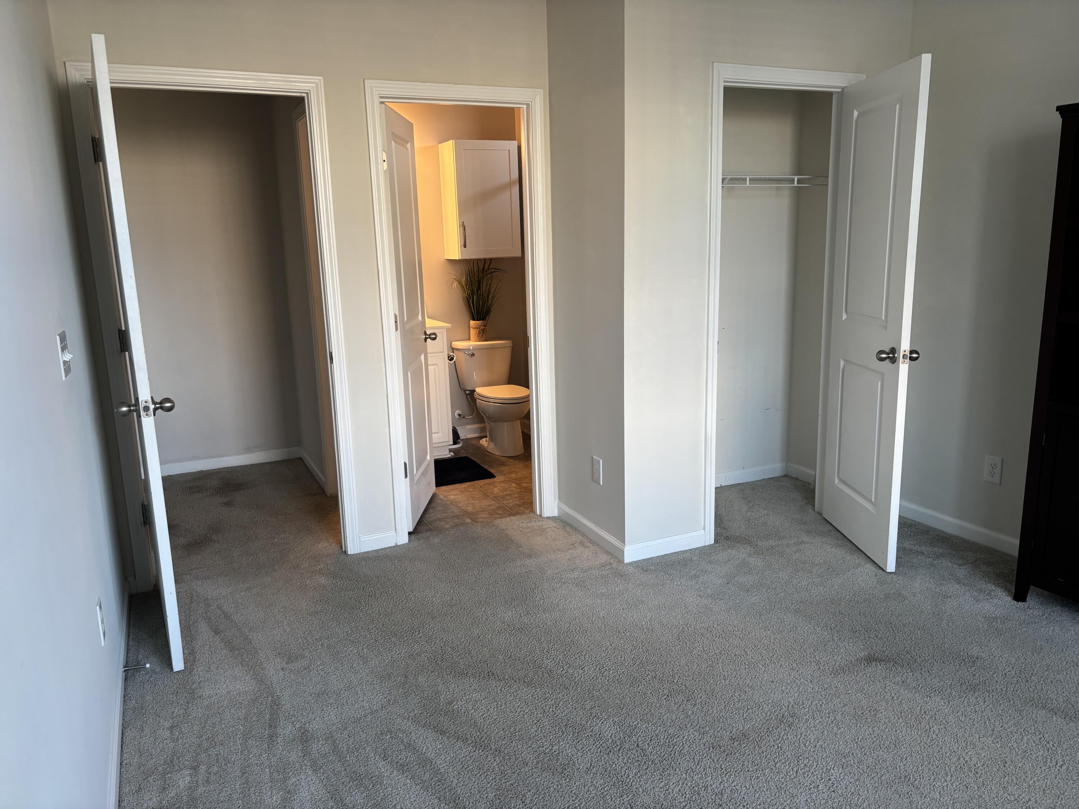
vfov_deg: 53.1
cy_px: 404
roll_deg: +1.6
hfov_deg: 67.3
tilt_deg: -11.6
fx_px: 810
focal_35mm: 26
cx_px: 540
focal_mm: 5.96
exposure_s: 1/60
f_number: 1.6
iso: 100
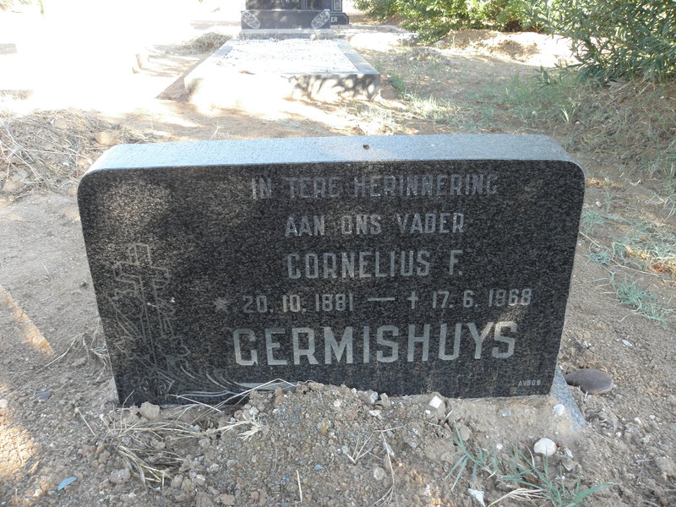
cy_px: 254
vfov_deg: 53.1
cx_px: 338
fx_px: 508
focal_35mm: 26
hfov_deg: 67.3
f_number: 2.8
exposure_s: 1/40
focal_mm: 4.6
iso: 64
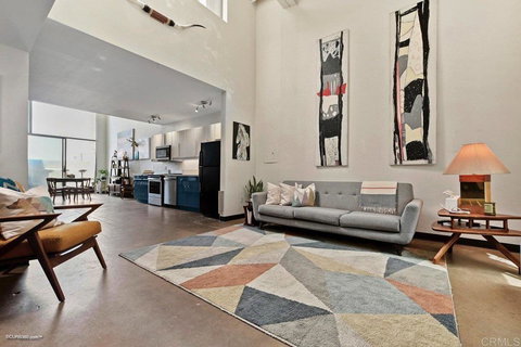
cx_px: 260
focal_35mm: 15
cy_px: 174
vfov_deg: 77.3
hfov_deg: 100.4
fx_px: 217
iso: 200
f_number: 7.1
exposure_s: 1/4
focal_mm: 10
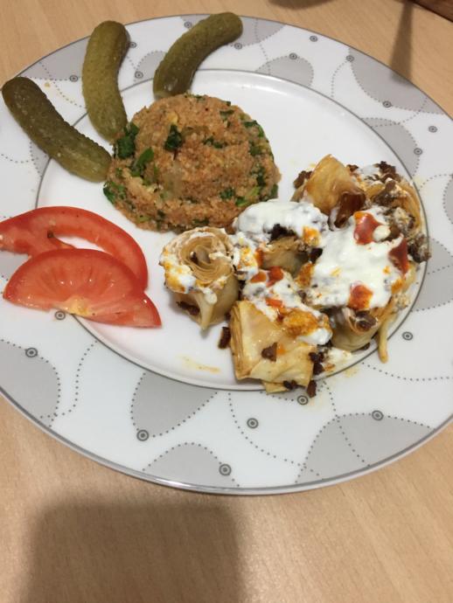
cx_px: 226
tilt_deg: -61.0
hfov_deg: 48.3
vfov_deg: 61.6
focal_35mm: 29
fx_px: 506
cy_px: 302
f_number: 2.2
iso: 200
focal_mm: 4.15
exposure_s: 1/33
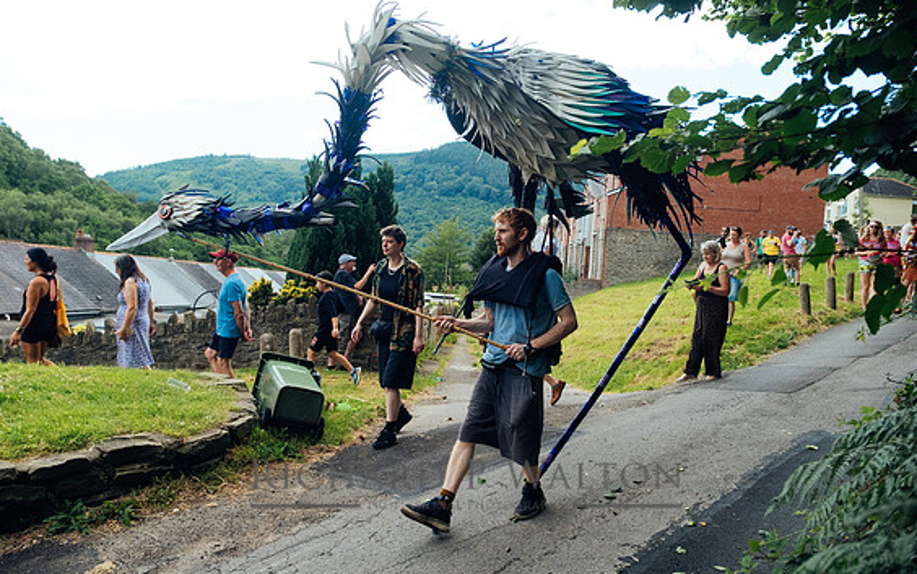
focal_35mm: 26
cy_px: 292
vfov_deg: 47.6
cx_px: 447
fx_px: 650
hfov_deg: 70.4
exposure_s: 1/800
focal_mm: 16
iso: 800
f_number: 3.2
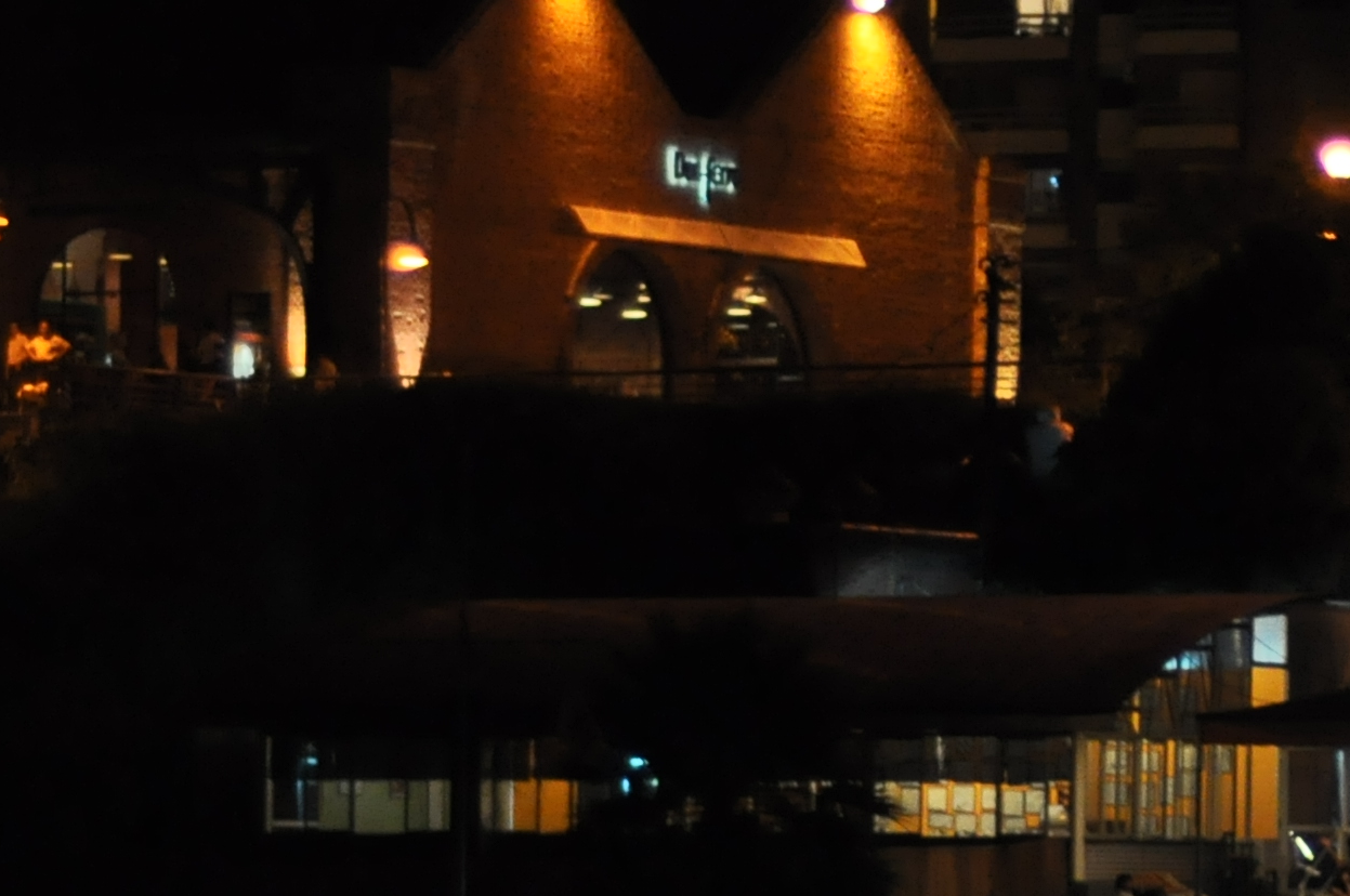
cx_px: 1168
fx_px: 9662
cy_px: 762
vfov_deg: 5.3
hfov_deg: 8.0
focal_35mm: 258
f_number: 1.8
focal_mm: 50
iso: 800
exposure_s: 1/60
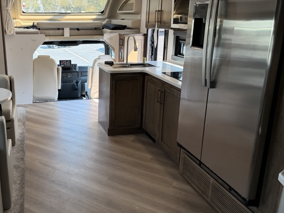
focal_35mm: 34
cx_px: 84
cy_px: 83
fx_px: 279
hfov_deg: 52.4
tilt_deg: -10.8
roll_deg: +1.5
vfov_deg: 41.6
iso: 160
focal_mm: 6.76
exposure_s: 1/168
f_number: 1.78
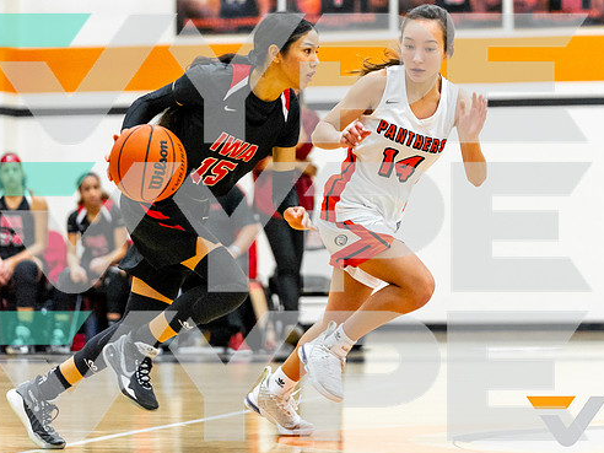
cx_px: 384
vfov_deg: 8.6
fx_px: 3001
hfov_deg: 11.5
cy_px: 180
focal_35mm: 172
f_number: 2.8
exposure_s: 1/1250
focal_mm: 117
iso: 2000
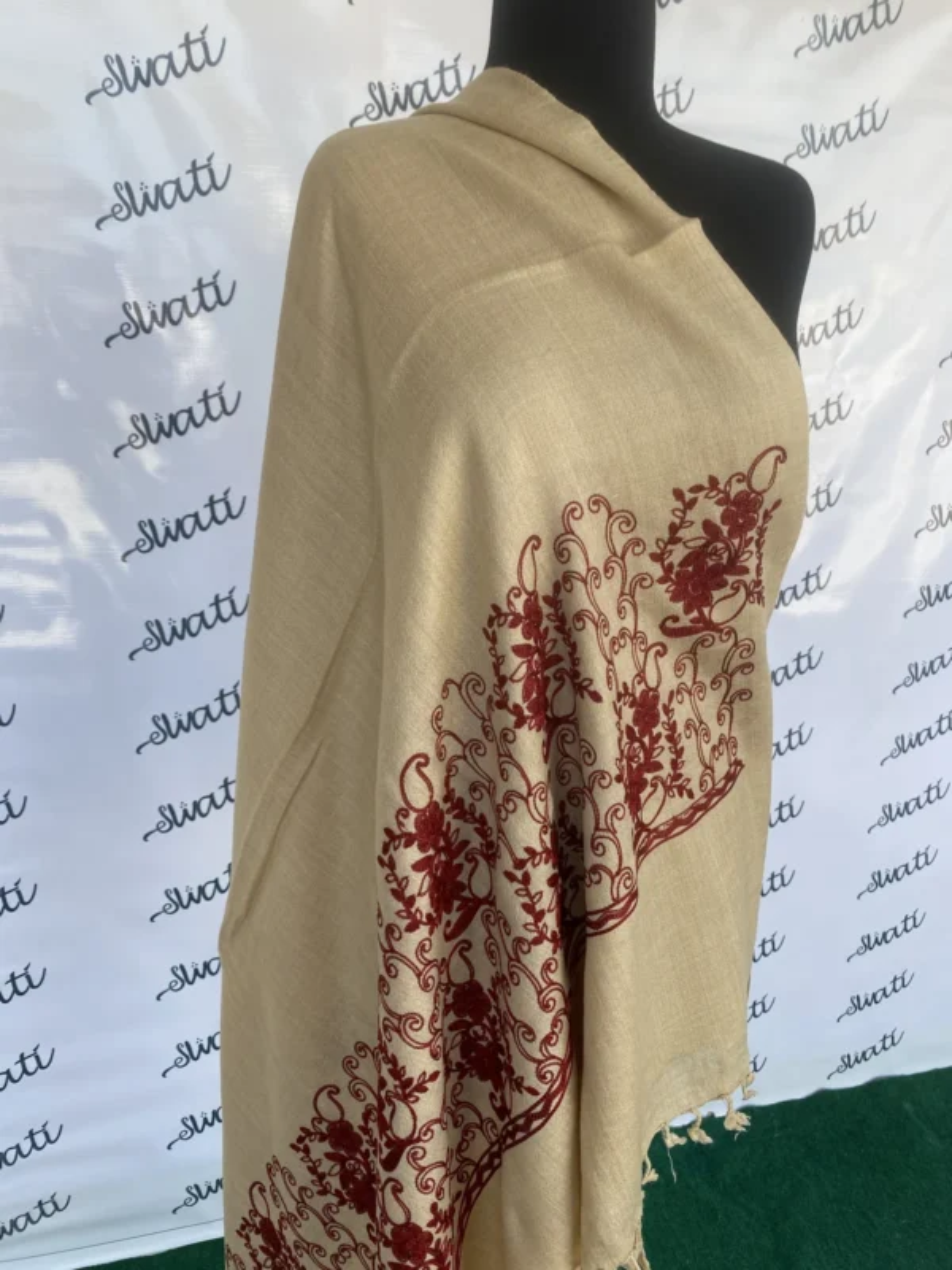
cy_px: 635
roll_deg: -0.5
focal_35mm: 26
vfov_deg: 67.3
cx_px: 476
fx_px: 953
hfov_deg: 53.1
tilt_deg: -15.8
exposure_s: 1/361
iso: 32
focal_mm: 4.25
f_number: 1.8
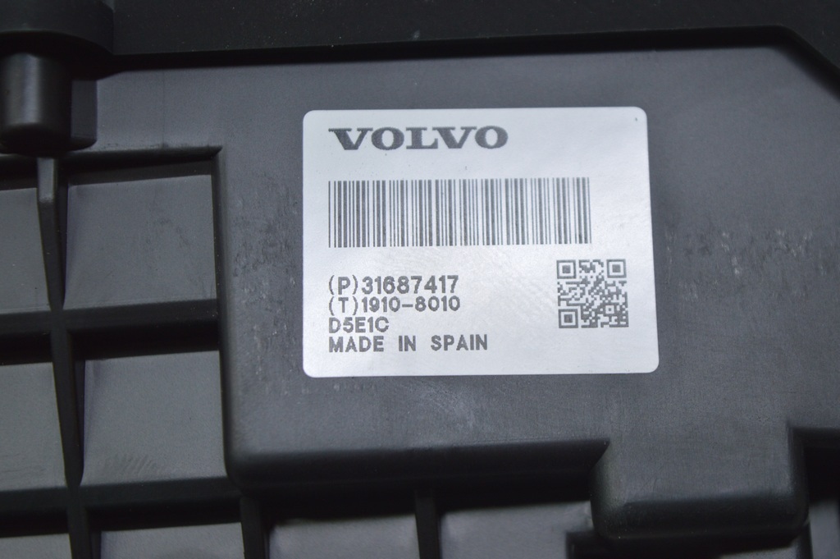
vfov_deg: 16.5
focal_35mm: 82
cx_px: 420
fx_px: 1923
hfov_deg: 24.6
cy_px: 280
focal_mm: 55
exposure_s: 1/40
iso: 400
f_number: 5.6
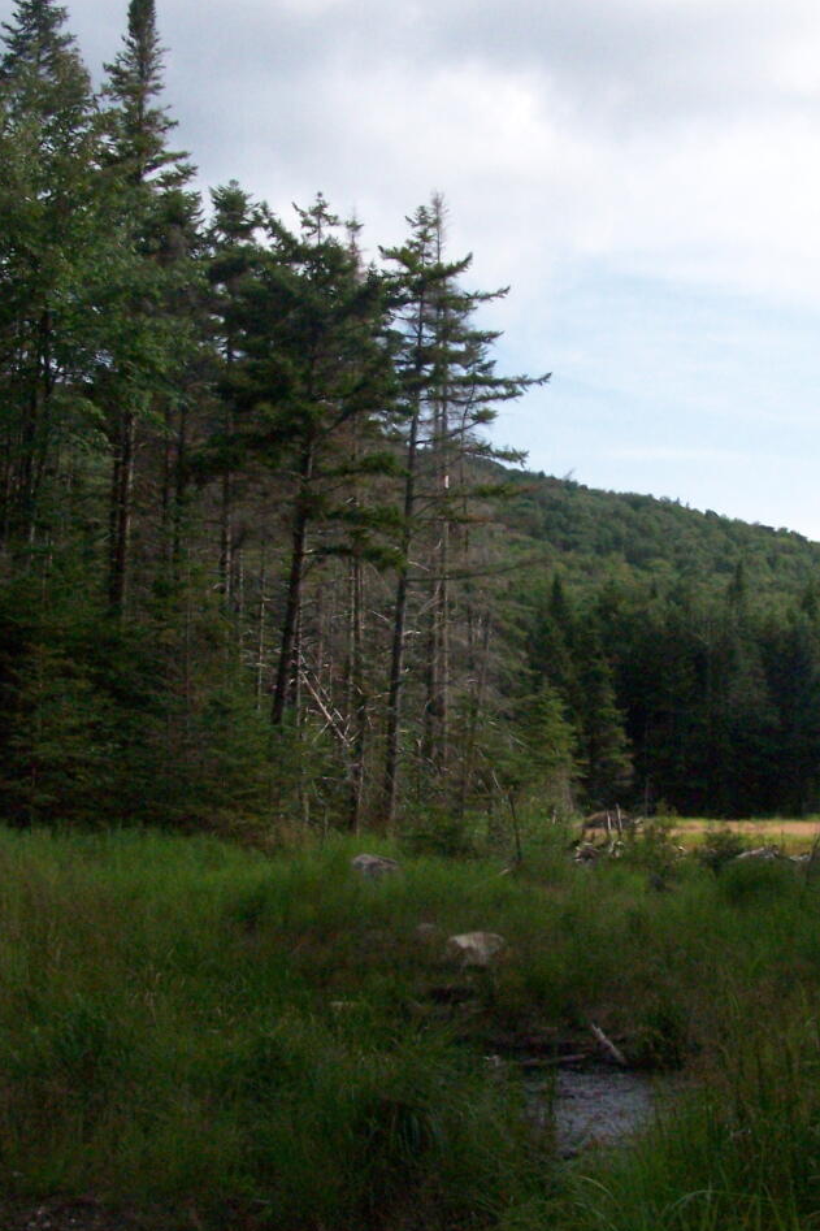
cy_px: 604
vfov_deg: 35.1
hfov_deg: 23.7
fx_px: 1948
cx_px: 509
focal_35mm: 57
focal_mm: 6.3
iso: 400
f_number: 5.6
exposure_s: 1/1600
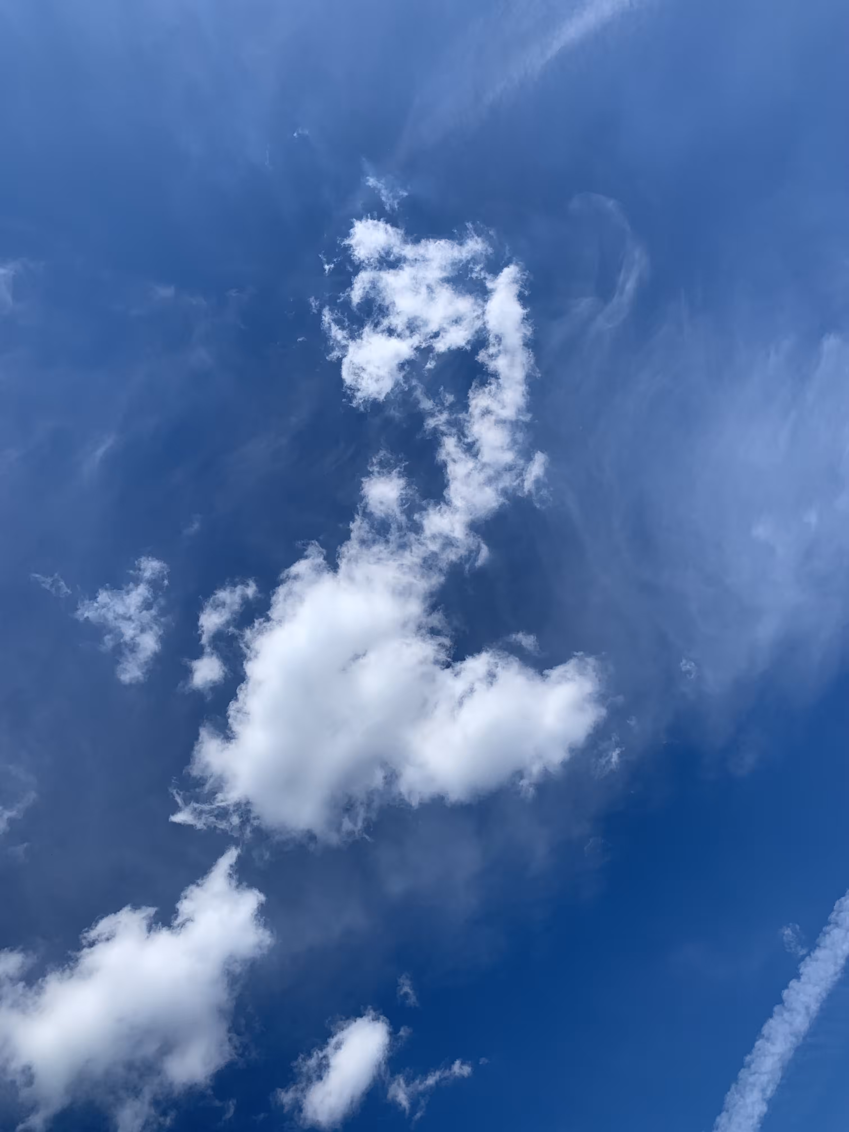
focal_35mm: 26
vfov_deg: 67.3
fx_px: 850
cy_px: 566
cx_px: 424
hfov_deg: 53.1
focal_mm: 4.25
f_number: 1.8
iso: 25
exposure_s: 1/3086
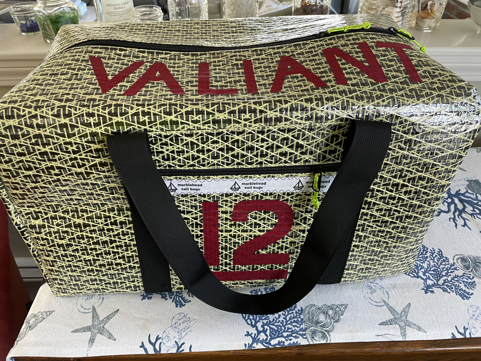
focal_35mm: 26
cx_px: 240
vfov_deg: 53.1
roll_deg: +0.3
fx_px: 361
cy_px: 180
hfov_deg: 67.3
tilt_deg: -37.6
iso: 125
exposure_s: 1/80
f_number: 1.6
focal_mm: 4.2
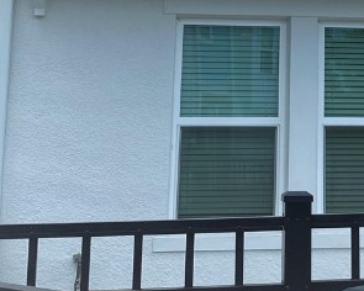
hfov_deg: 21.1
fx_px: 948
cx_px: 348
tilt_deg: +10.6
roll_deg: +0.8
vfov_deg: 16.8
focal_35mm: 88
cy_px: -51
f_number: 1.8
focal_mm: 4.25
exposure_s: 1/1330
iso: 32
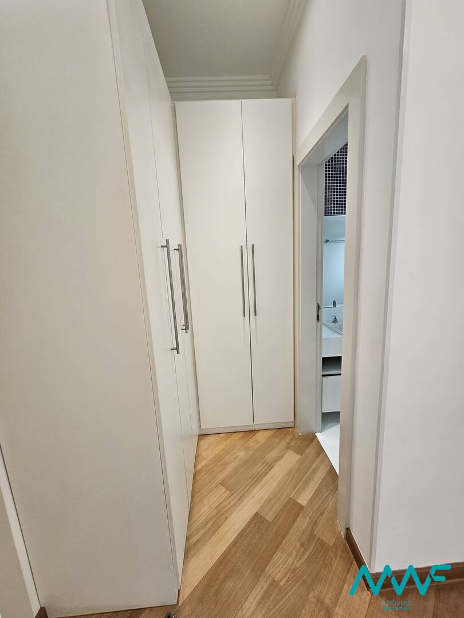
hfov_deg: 89.9
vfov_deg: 106.2
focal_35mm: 13
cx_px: 232
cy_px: 309
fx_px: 232
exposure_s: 1/60
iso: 200
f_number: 2.2
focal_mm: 2.2
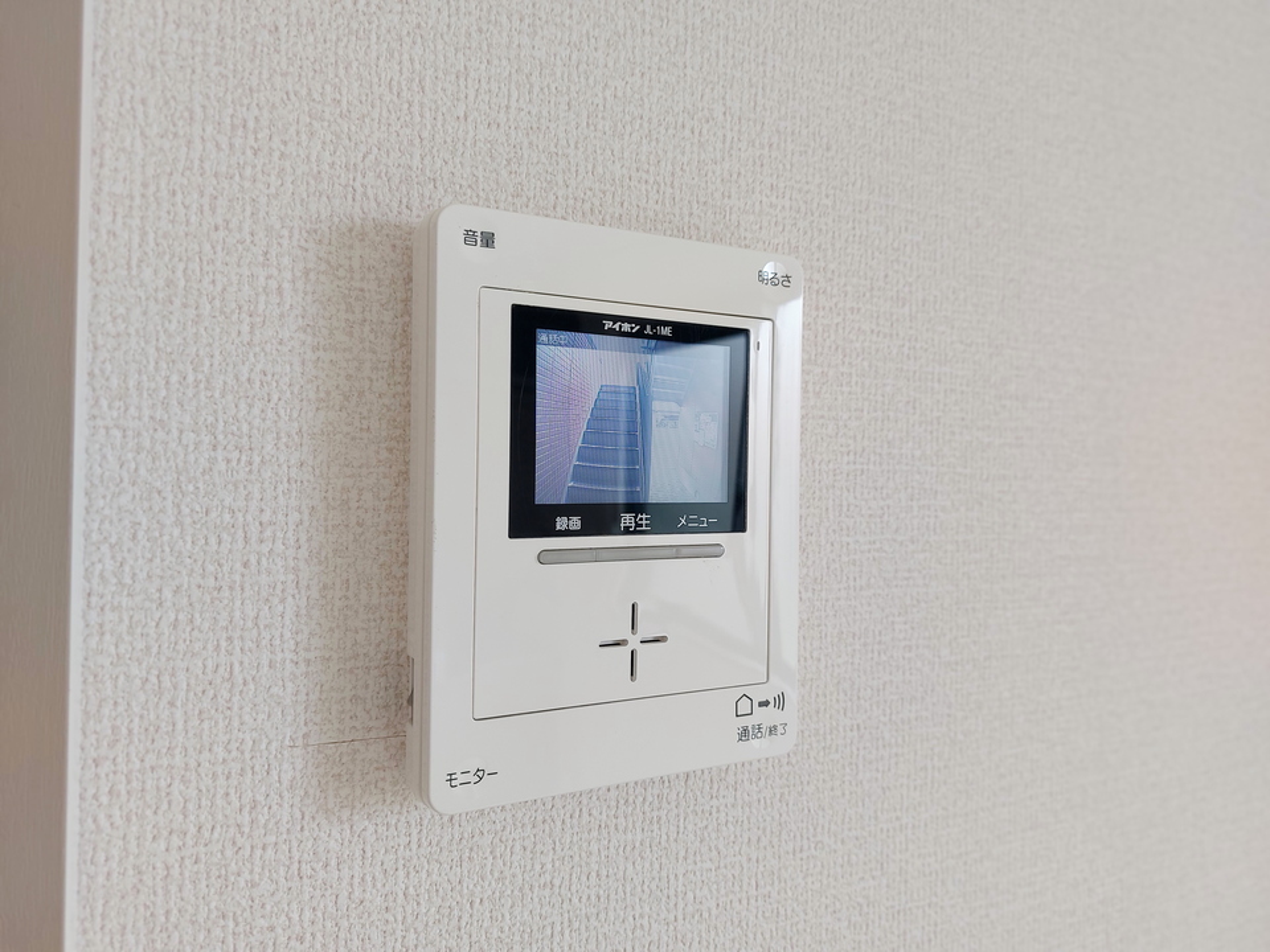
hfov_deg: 71.6
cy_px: 476
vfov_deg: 56.8
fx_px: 881
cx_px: 635
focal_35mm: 24
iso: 25
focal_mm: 5.23
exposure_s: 1/40
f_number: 1.8
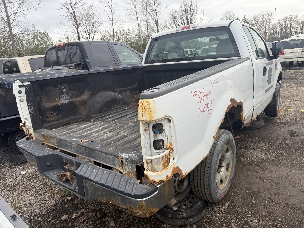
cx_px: 152
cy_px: 114
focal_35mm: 24
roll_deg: +4.3
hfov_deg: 71.6
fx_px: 211
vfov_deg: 56.8
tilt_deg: -13.8
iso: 80
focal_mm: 6.76
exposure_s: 1/967
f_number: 1.78
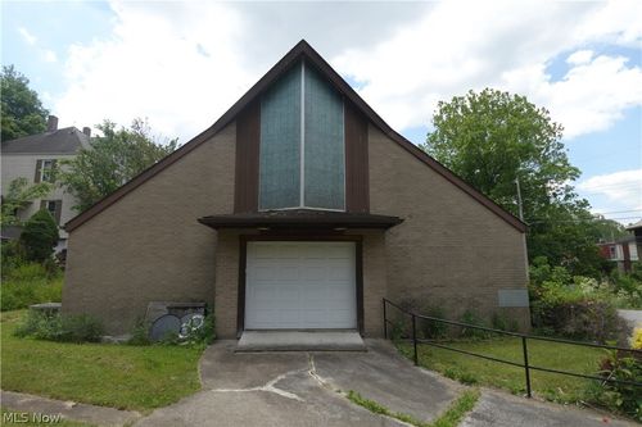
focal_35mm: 20
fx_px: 357
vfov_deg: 61.9
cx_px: 321
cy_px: 214
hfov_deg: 84.0
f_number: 2
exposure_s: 1/2500
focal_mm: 7.6
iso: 125
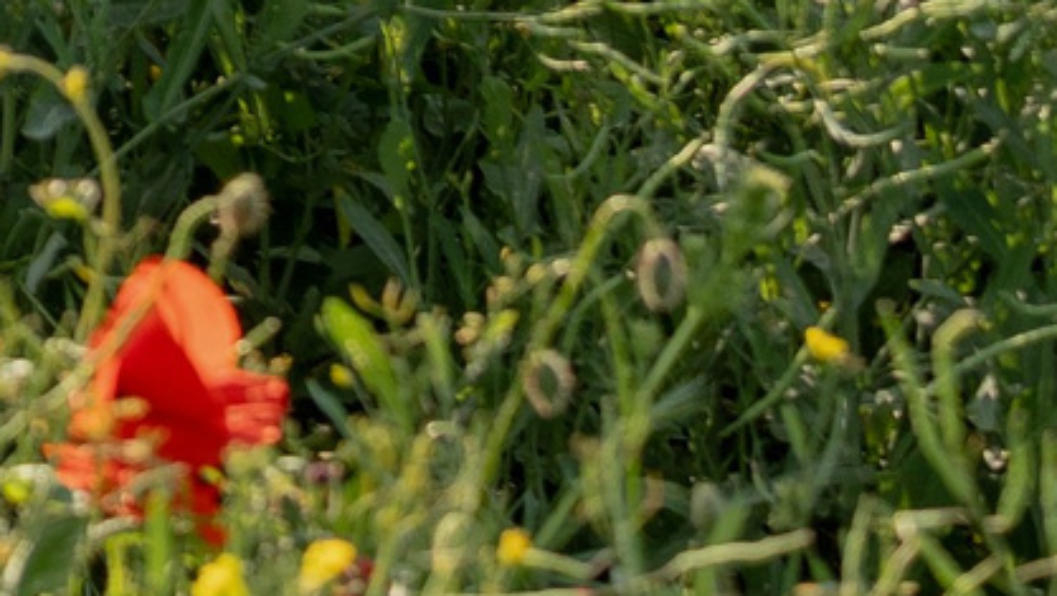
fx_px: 6674
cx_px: -1247
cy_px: -1315
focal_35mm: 238
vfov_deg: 4.8
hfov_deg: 8.5
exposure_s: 1/800
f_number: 3.2
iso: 125
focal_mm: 37
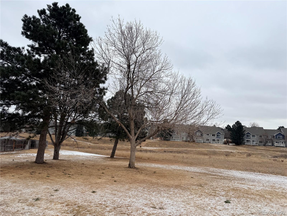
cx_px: 144
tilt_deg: +8.1
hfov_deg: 71.6
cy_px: 108
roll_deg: -4.5
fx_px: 199
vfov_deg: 56.8
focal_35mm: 24
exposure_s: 1/2525
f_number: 1.78
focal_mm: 6.76
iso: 80
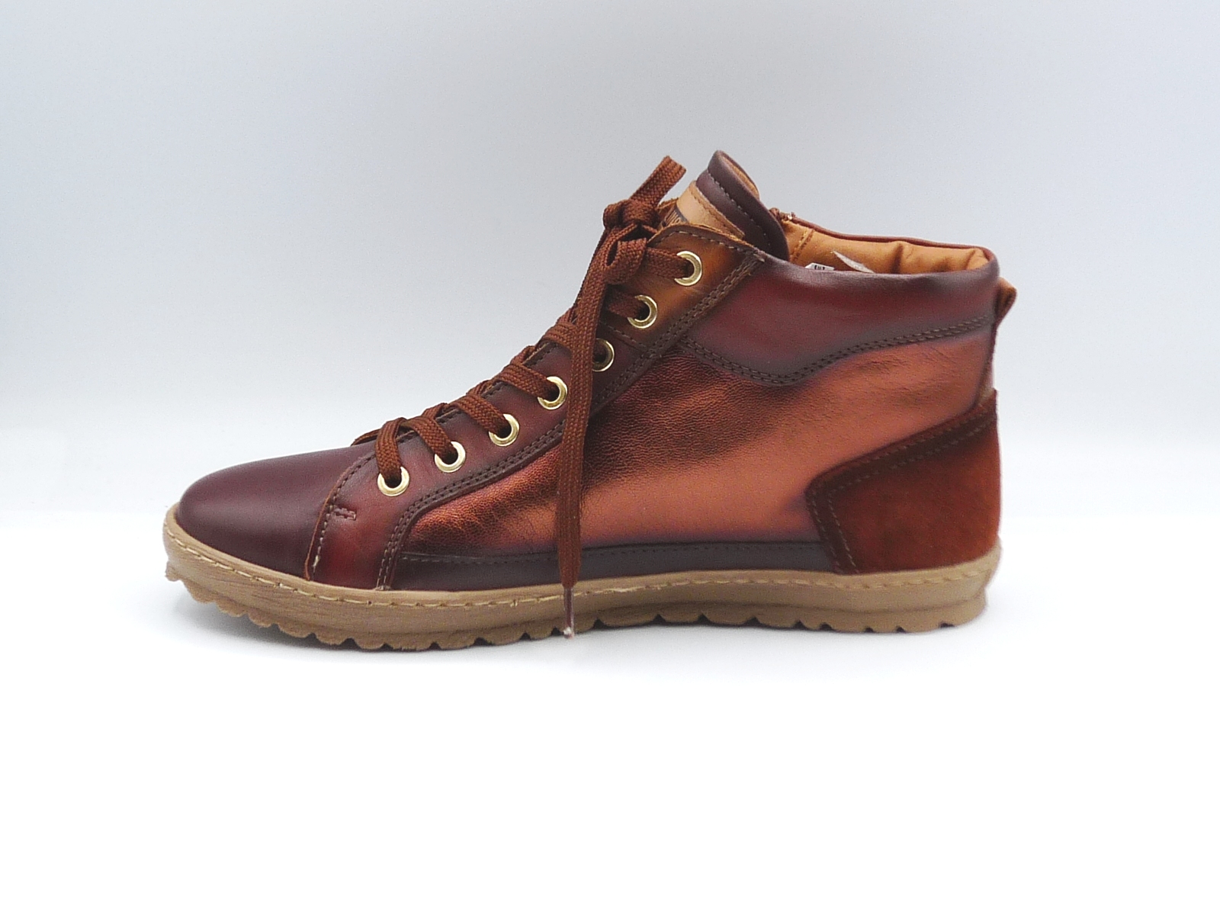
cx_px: 610
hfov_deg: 38.9
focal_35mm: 49
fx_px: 1727
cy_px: 458
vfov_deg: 29.7
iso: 100
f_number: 4
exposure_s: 1/200
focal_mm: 4.8
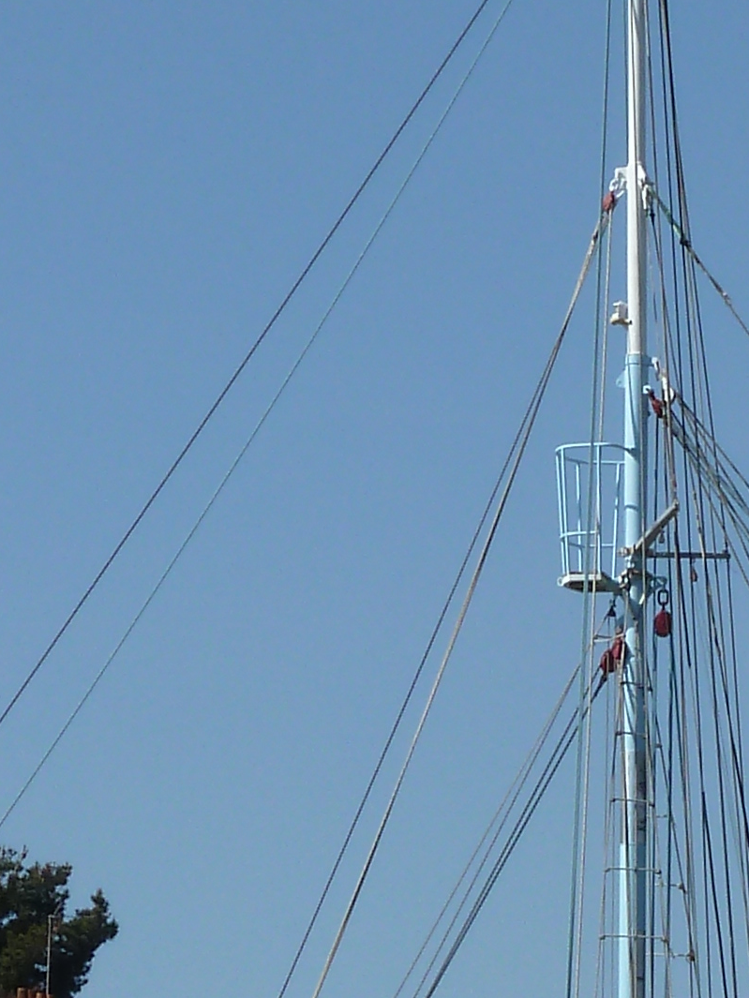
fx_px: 8451
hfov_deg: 5.0
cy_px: 987
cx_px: 1079
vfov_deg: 6.7
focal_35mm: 293
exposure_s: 1/500
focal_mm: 12.8
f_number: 5.6
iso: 80
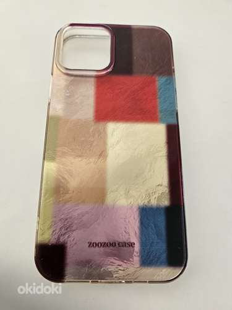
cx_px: 116
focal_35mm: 23
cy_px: 155
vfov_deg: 73.9
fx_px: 206
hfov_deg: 58.9
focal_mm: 5.4
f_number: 1.8
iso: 200
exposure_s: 1/142
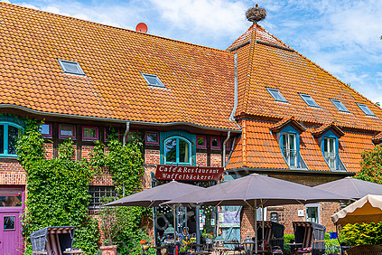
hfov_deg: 40.9
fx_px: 509
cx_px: 228
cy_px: 174
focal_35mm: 48
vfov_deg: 27.9
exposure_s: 1/1000
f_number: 2.8
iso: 100
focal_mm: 35
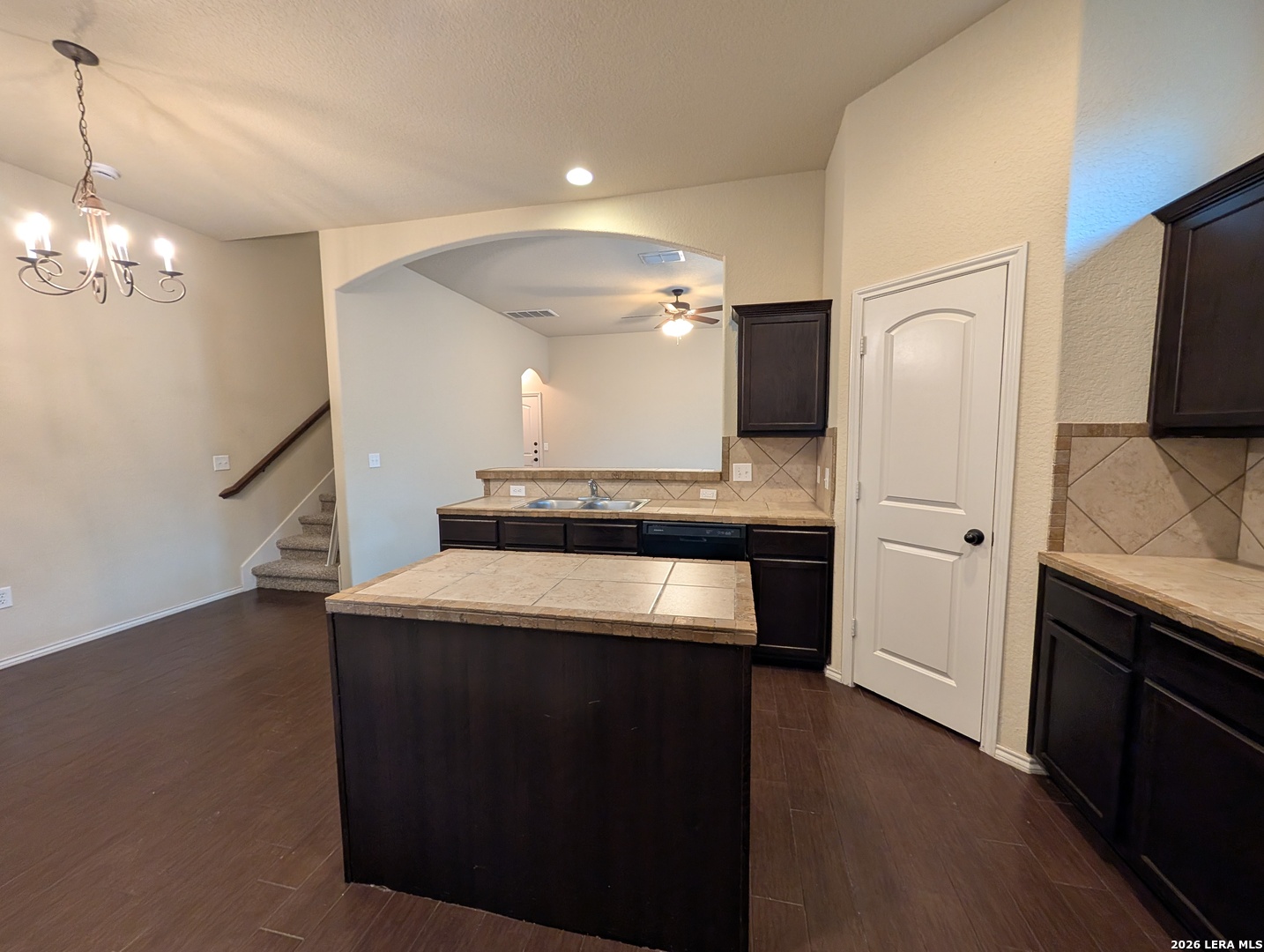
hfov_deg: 110.5
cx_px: 632
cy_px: 476
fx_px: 439
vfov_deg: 94.7
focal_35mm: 12
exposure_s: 1/40
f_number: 1.7
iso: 219
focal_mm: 2.02
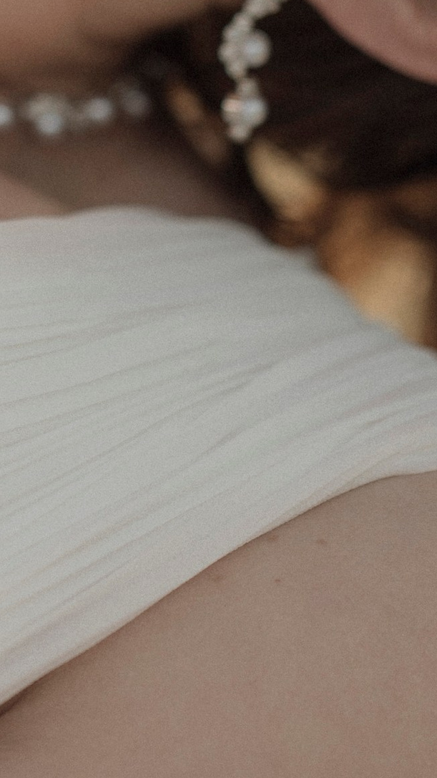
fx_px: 6493
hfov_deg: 3.8
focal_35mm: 315
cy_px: -159
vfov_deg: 6.8
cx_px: -235
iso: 64
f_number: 1.8
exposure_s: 1/2000
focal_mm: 85
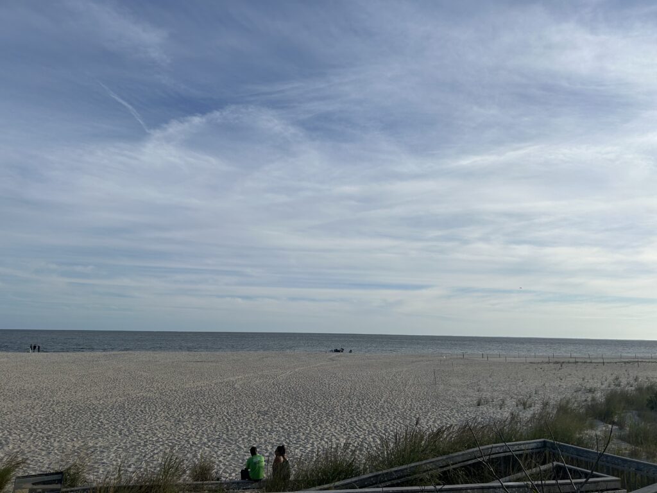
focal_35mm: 26
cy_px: 246
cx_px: 328
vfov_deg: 53.1
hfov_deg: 67.3
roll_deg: -1.6
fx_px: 493
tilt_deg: +7.7
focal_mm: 5.7
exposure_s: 1/7463
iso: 50
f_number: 1.5
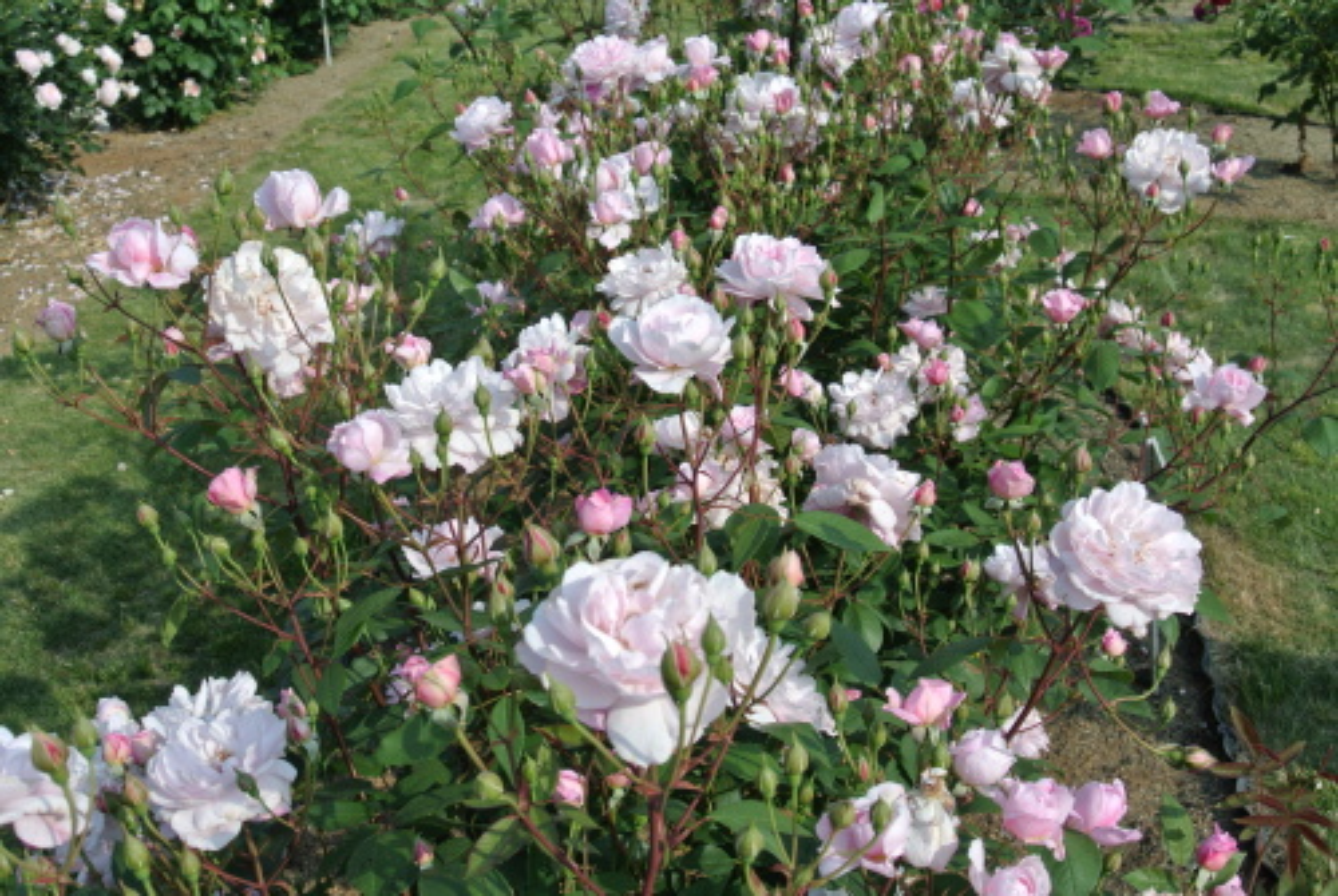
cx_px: 669
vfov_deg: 33.5
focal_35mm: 40
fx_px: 1489
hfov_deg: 48.4
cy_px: 448
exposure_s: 1/500
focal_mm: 15.1
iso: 100
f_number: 5.6
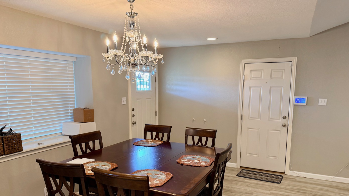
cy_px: 123
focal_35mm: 27
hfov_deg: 69.9
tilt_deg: -8.2
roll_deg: +0.2
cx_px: 177
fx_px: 250
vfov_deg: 42.5
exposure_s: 1/60
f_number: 1.78
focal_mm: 6.76
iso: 160
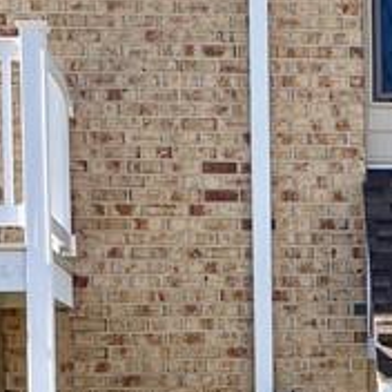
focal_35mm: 134
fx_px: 1717
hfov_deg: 12.8
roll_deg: +0.5
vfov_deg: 12.7
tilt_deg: -1.9
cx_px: 443
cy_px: 479
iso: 32
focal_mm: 4.25
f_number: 1.8
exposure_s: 1/1103
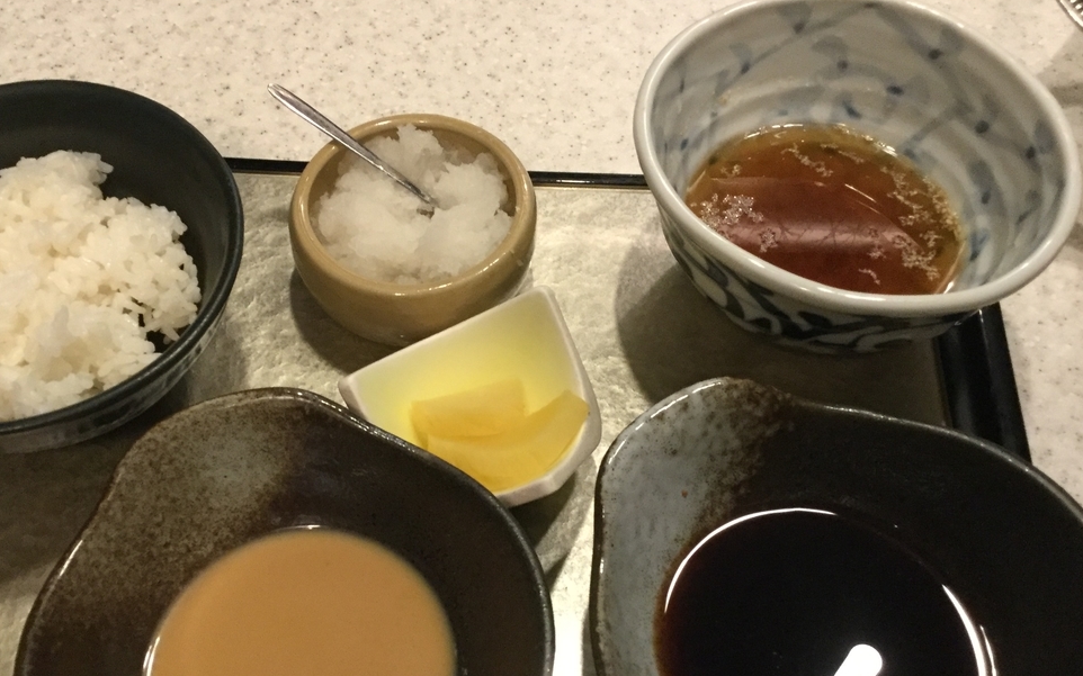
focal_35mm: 41
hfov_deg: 48.1
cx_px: 462
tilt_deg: -56.7
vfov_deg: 31.2
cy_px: 388
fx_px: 1210
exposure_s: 1/24
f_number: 2.4
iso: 200
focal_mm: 3.3
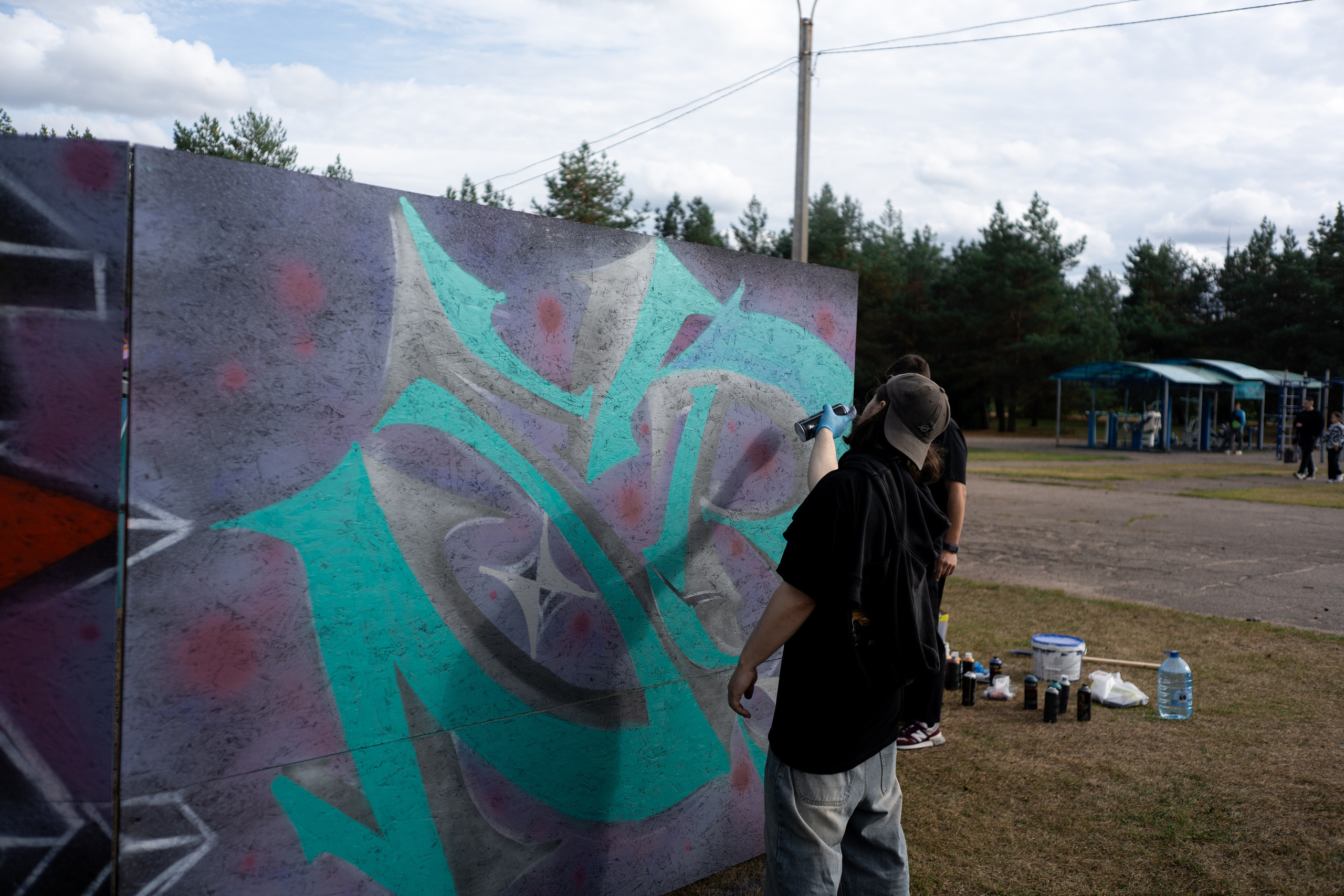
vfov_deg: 37.9
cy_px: 448
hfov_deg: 54.4
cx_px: 672
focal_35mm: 35
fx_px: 1307
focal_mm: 35
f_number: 2.5
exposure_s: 1/3200
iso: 100
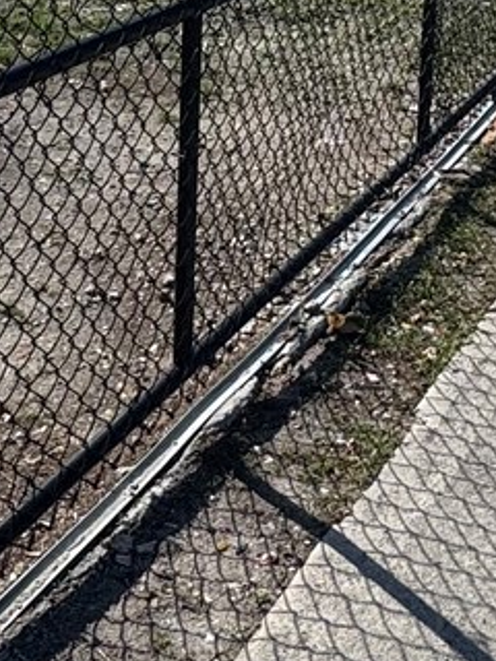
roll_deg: -1.8
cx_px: 296
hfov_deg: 21.0
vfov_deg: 25.3
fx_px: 1337
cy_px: -109
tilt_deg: -7.3
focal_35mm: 70
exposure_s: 1/2674
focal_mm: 2.22
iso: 50
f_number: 2.2
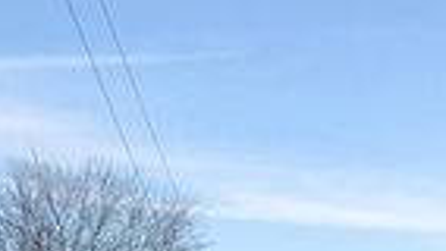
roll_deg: -0.7
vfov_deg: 7.0
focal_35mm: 172
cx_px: -107
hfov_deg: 12.2
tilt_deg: +4.7
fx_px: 2035
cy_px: 361
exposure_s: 1/952
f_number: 1.8
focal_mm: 4
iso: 20
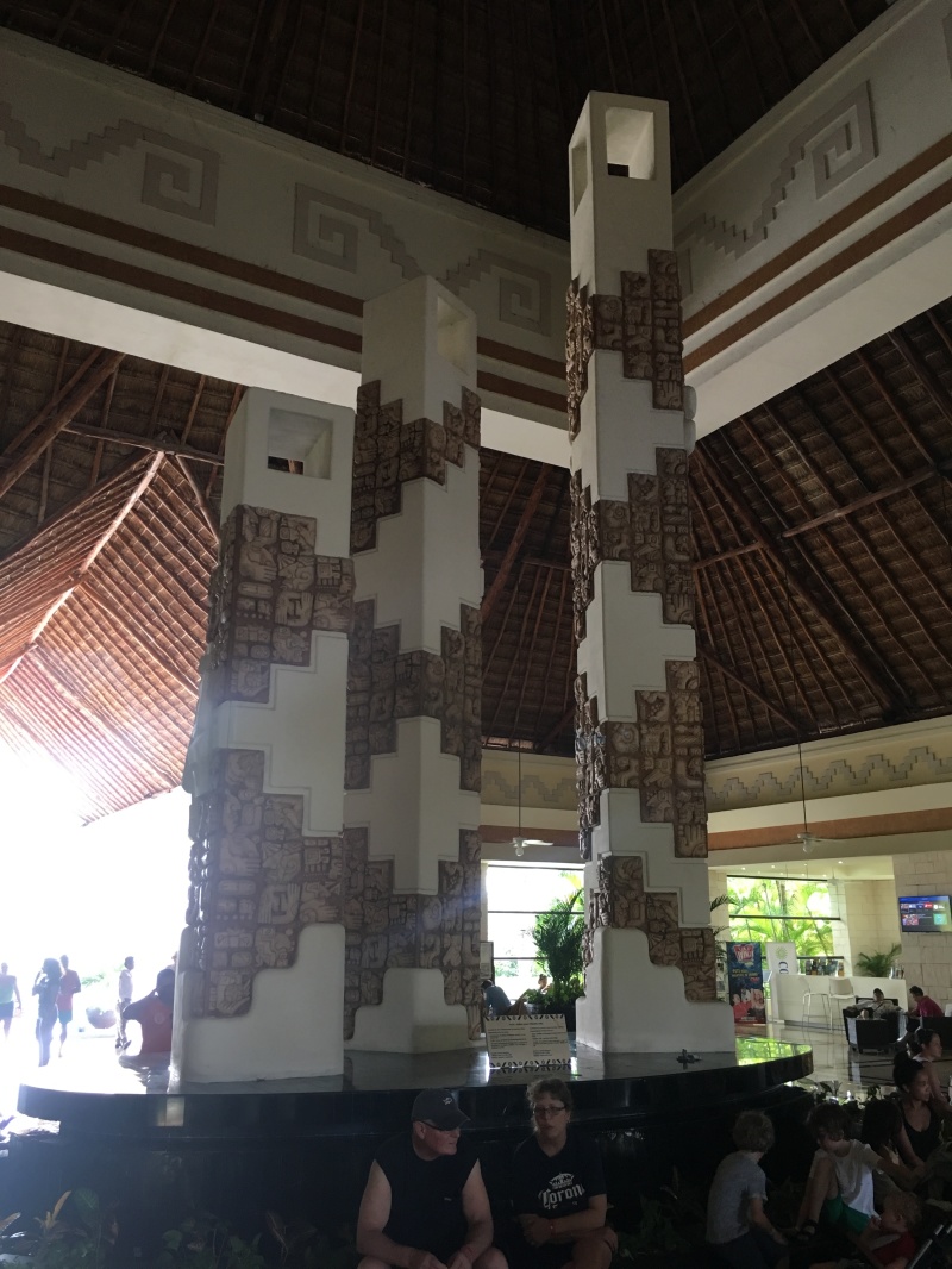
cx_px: 476
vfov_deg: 61.6
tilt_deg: +15.2
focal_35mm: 29
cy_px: 634
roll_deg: +0.1
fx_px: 1063
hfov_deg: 48.2
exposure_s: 1/30
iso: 100
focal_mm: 4.15
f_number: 2.2
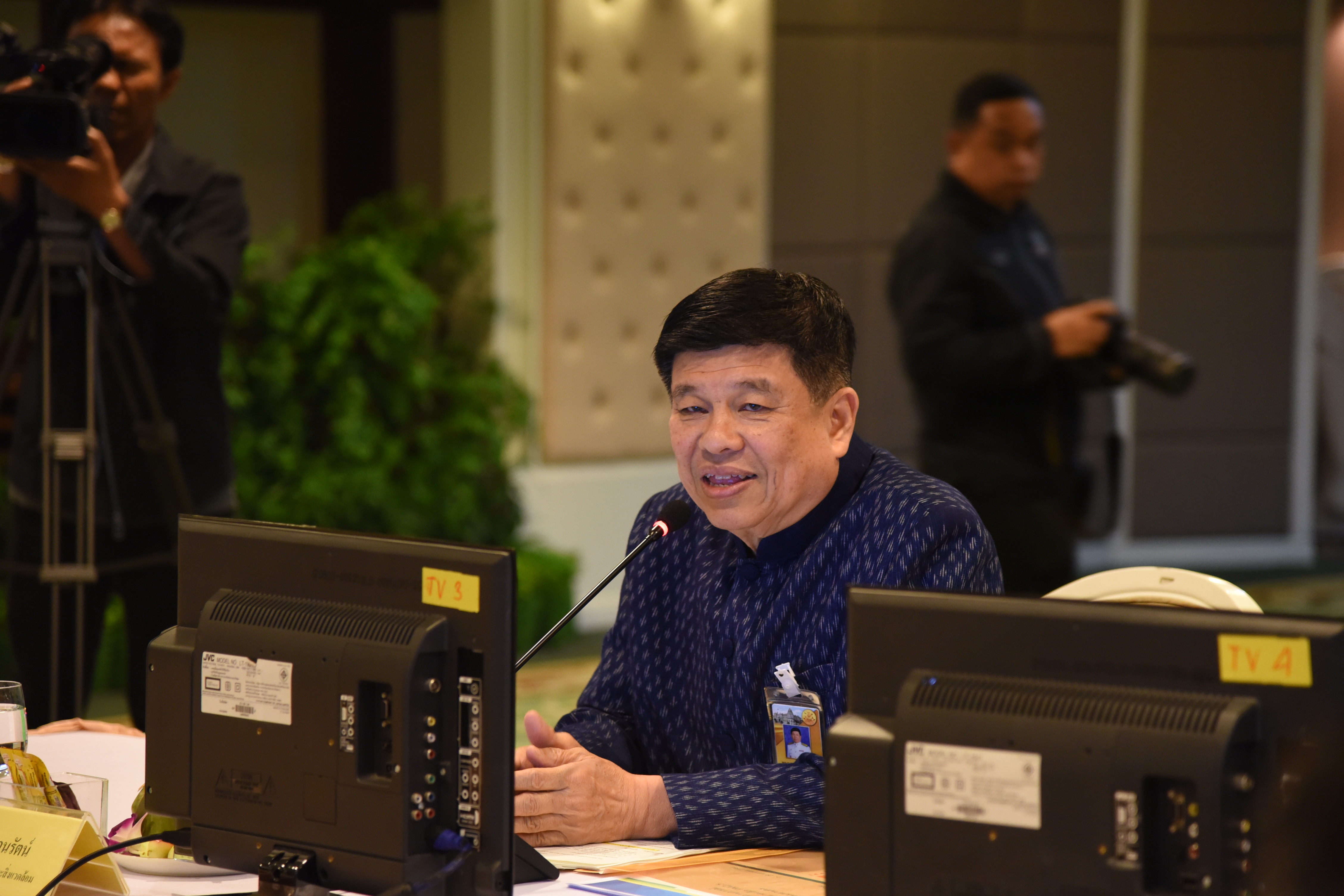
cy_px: 448
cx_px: 672
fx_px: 4480
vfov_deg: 11.4
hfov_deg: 17.1
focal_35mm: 120
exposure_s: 1/60
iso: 2500
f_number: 4.5
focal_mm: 120
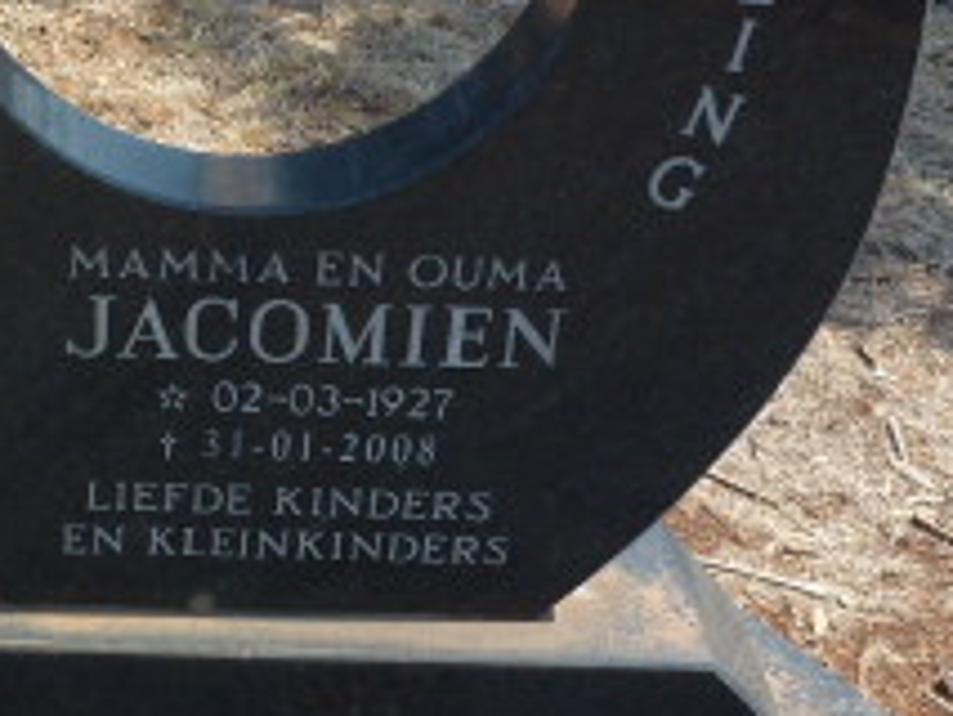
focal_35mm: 72
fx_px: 1983
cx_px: 89
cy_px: 304
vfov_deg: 20.4
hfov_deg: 26.1
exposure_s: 1/400
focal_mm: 4.3
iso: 100
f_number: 4
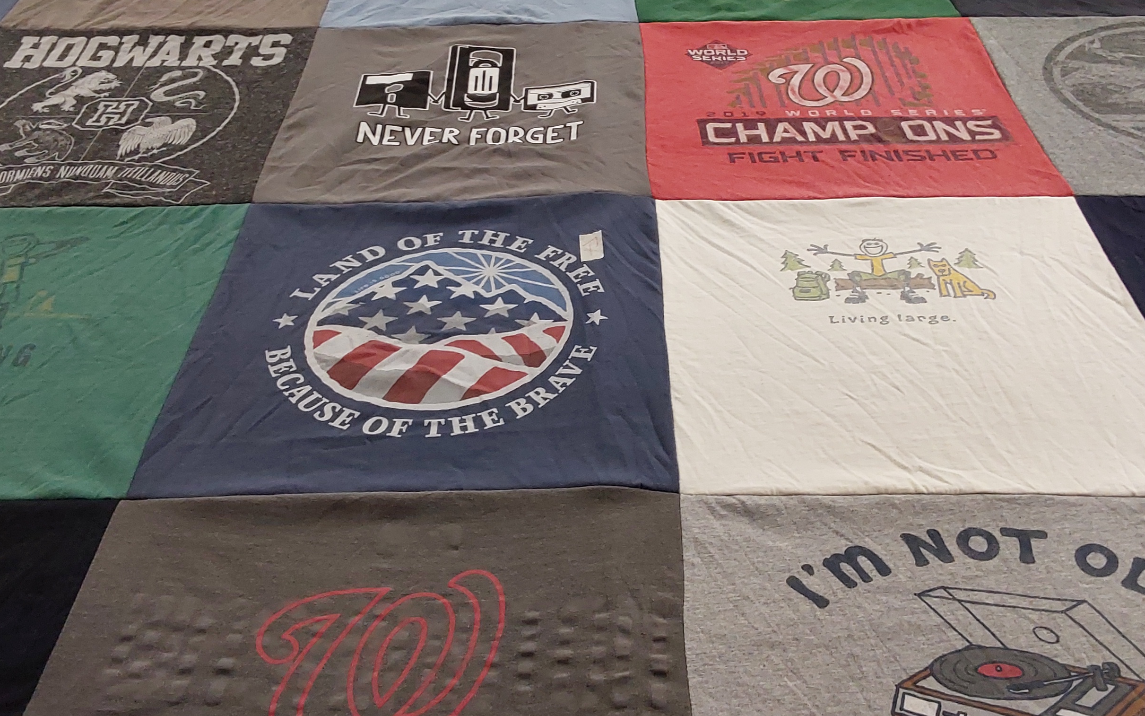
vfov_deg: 32.0
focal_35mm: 40
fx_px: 1248
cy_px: 329
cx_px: 607
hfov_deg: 49.2
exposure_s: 1/50
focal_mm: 2.91
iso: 100
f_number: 1.9
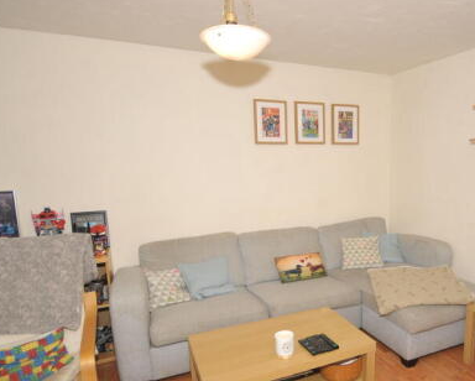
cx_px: 308
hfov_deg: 68.7
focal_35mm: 24
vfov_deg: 58.5
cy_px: 225
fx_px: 338
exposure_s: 1/60
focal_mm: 10
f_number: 4
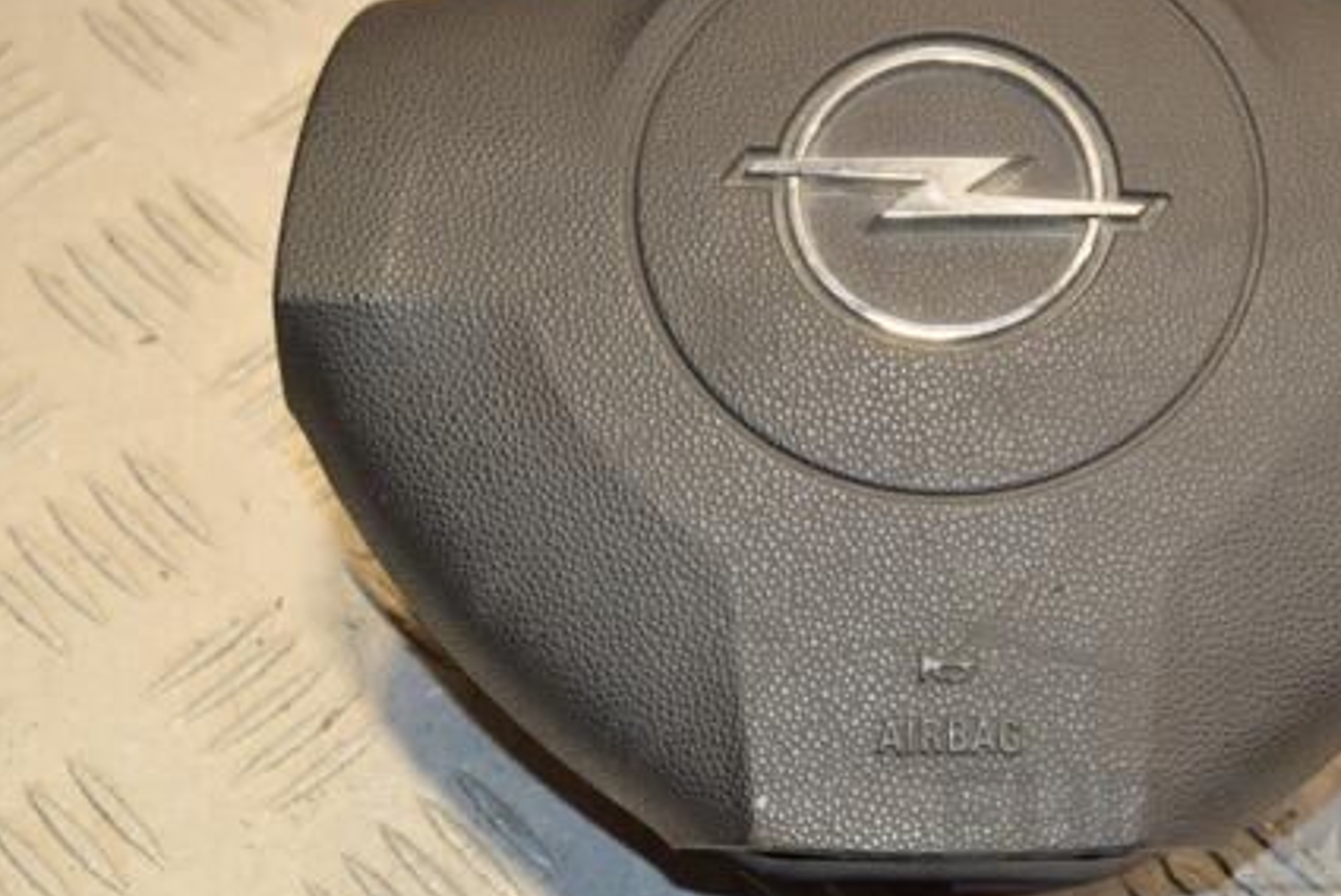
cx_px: 883
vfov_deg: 12.5
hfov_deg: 18.5
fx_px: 4100
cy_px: 394
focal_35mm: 110
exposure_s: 1/200
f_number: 7.1
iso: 800
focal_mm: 52
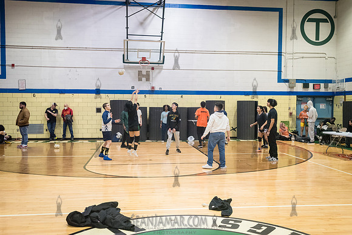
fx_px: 346
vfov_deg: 37.5
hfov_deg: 53.9
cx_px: 176
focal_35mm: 35
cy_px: 118
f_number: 4
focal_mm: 35
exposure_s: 1/400
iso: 8000
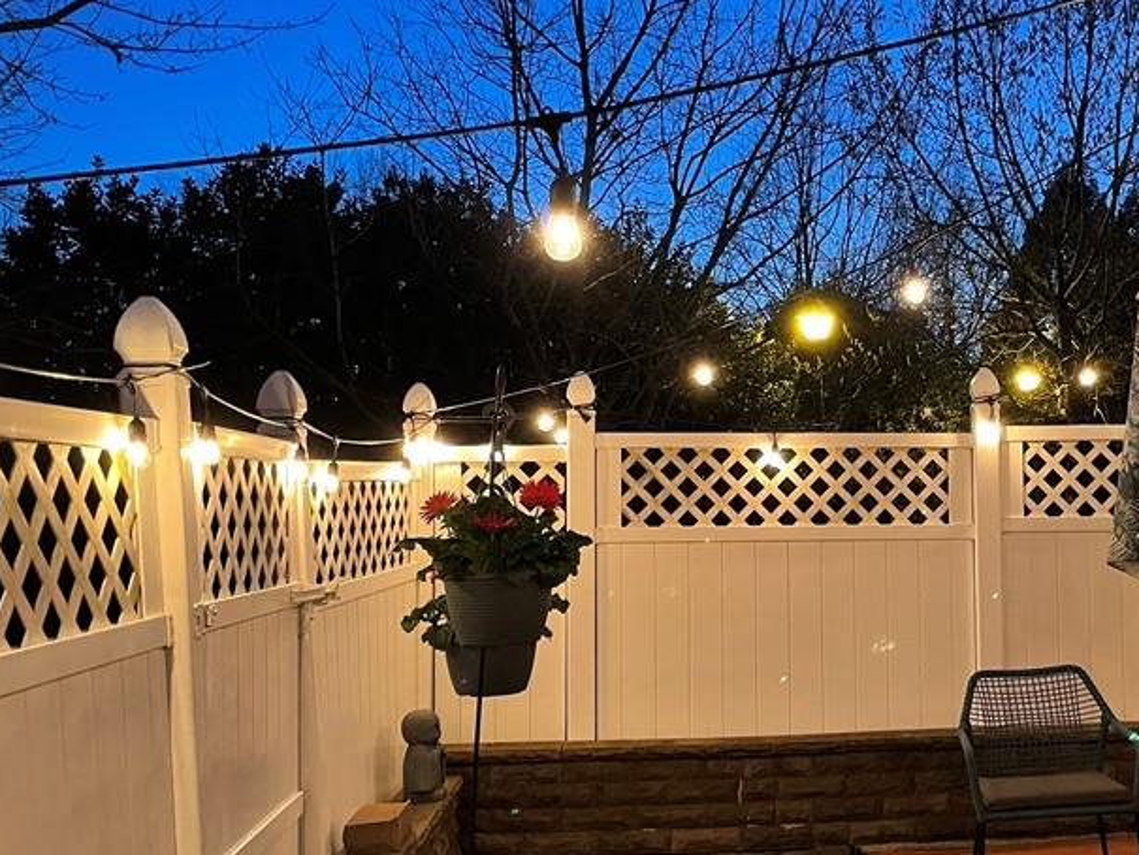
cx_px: 840
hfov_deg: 41.8
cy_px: 497
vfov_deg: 32.8
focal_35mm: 44
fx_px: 1448
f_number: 1.6
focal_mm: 4.2
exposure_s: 1/30
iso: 500
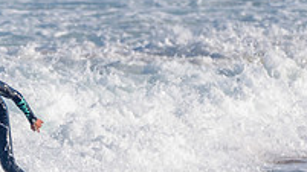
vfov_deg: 0.7
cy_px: 170
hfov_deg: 1.2
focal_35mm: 1854
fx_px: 15090
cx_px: 68
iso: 140
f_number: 5.6
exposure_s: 1/2000
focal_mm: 500
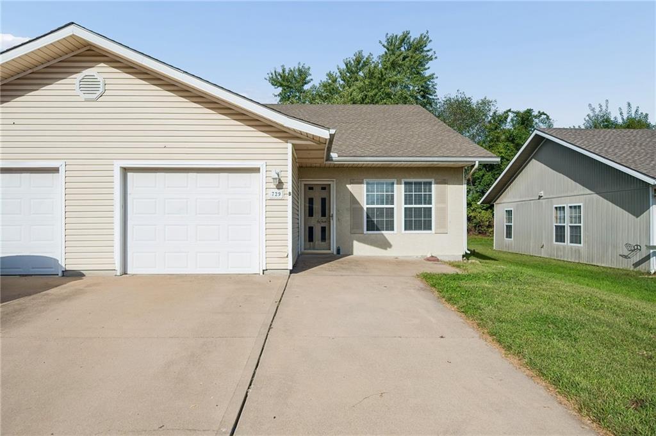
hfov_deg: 74.9
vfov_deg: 54.0
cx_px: 328
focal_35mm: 24
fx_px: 428
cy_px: 218
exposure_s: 1/3200
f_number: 6.3
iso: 640
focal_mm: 23.5
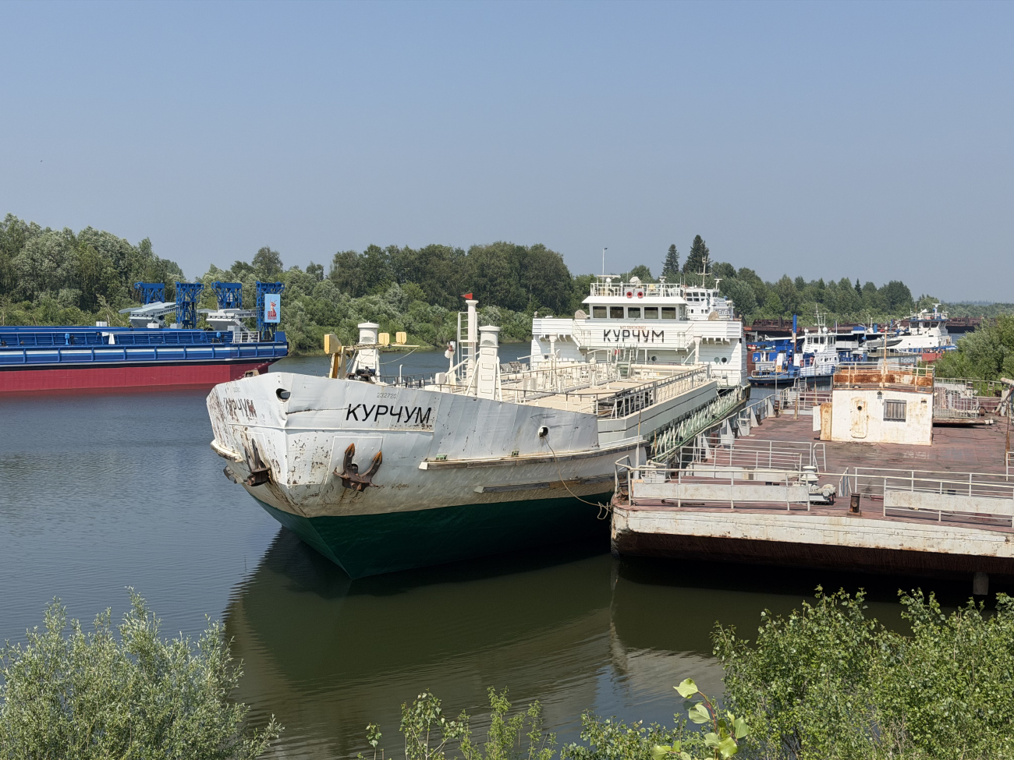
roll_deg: -0.2
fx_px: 1406
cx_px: 507
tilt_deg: -3.3
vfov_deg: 30.3
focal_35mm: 48
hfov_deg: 39.7
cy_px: 380
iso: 64
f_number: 1.78
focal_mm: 6.76
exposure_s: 1/6024
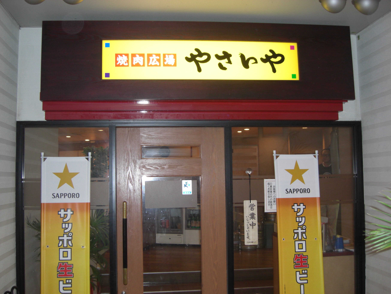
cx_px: 196
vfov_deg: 37.7
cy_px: 147
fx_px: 429
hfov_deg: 49.0
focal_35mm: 38
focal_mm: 7.9
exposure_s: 1/30
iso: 200
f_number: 2.8
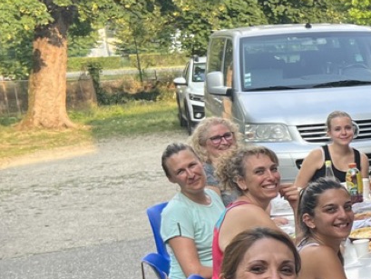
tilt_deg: -10.5
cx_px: 606
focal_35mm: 89
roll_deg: +3.6
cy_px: 202
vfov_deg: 16.5
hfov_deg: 18.6
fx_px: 954
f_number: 1.5
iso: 50
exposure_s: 1/411
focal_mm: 5.7
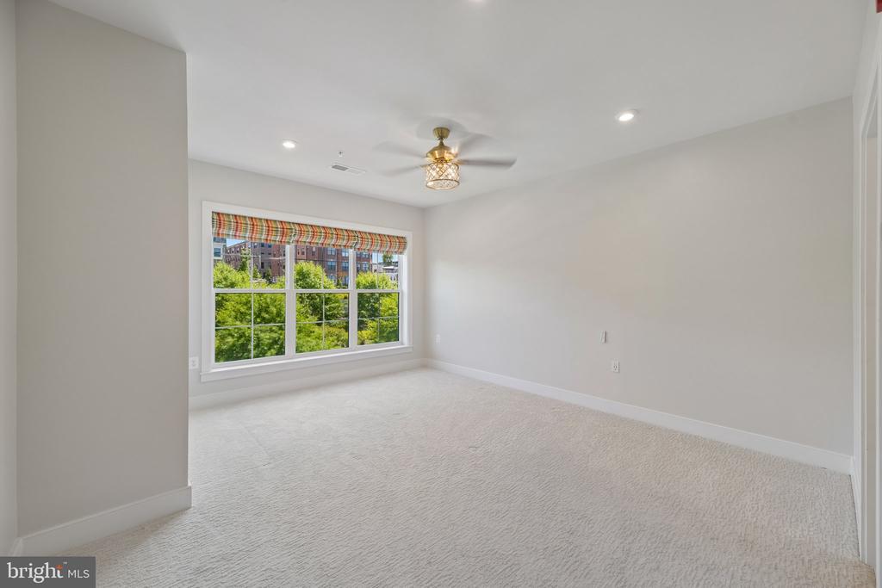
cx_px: 441
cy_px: 294
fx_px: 343
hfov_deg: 104.2
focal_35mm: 14
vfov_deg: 81.2
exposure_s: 1/25
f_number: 8
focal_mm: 14
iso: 100
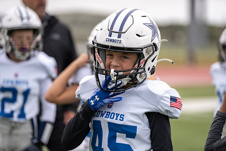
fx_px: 892
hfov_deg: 14.4
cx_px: 113
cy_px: 76
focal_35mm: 142
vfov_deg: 9.7
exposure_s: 1/400
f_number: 2.8
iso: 100
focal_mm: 142
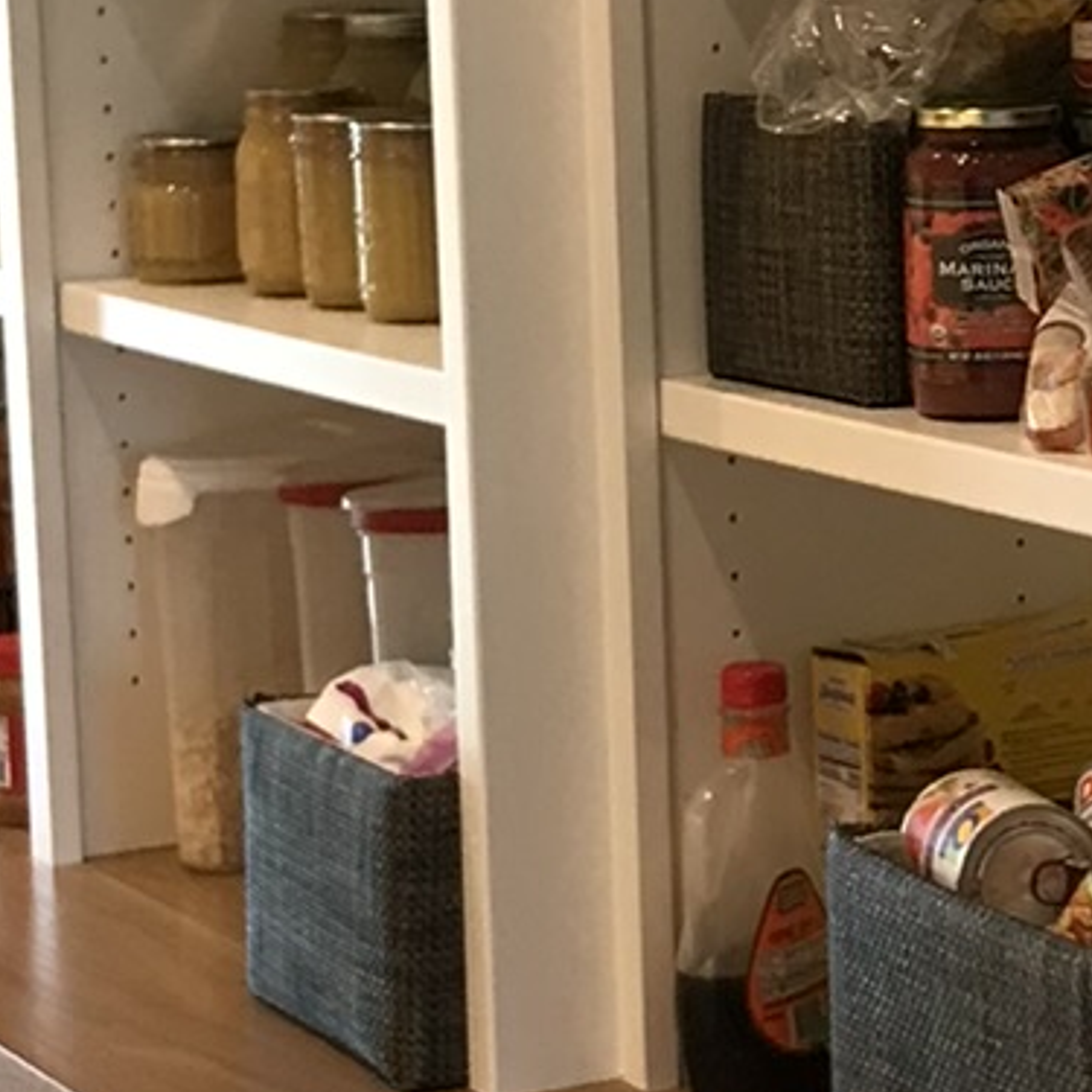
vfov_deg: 12.9
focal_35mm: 135
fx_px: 4818
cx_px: 865
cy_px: 437
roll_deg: +1.4
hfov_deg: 12.9
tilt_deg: -6.0
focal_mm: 3.99
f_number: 1.8
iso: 32
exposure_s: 1/30
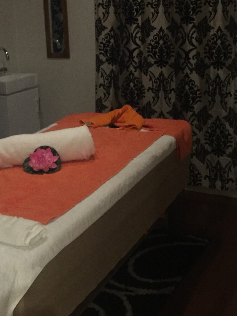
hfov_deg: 25.9
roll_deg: +2.8
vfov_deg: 34.1
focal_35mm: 56
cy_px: 112
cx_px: 70
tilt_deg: -10.3
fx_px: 511
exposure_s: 1/17
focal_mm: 4.15
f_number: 2.2
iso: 800
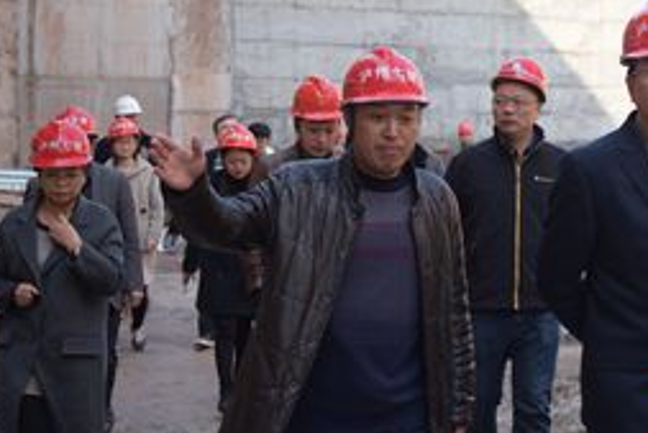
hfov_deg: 26.6
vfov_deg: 18.1
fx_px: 1351
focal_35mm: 75
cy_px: 133
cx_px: 502
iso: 800
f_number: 2.8
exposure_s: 1/3200
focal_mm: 38
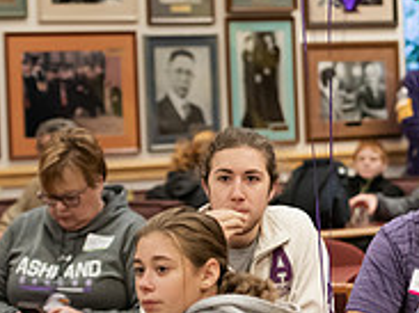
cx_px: 403
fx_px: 2770
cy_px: 175
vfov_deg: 6.5
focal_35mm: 229
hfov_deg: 8.6
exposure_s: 1/200
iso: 2000
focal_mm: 75
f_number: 3.2
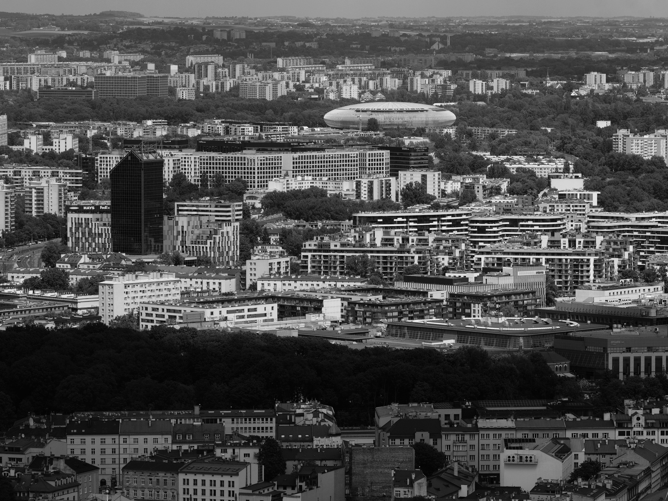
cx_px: 334
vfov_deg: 7.5
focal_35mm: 198
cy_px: 250
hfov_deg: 10.0
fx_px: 3821
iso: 400
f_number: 8
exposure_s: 1/1250
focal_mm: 250
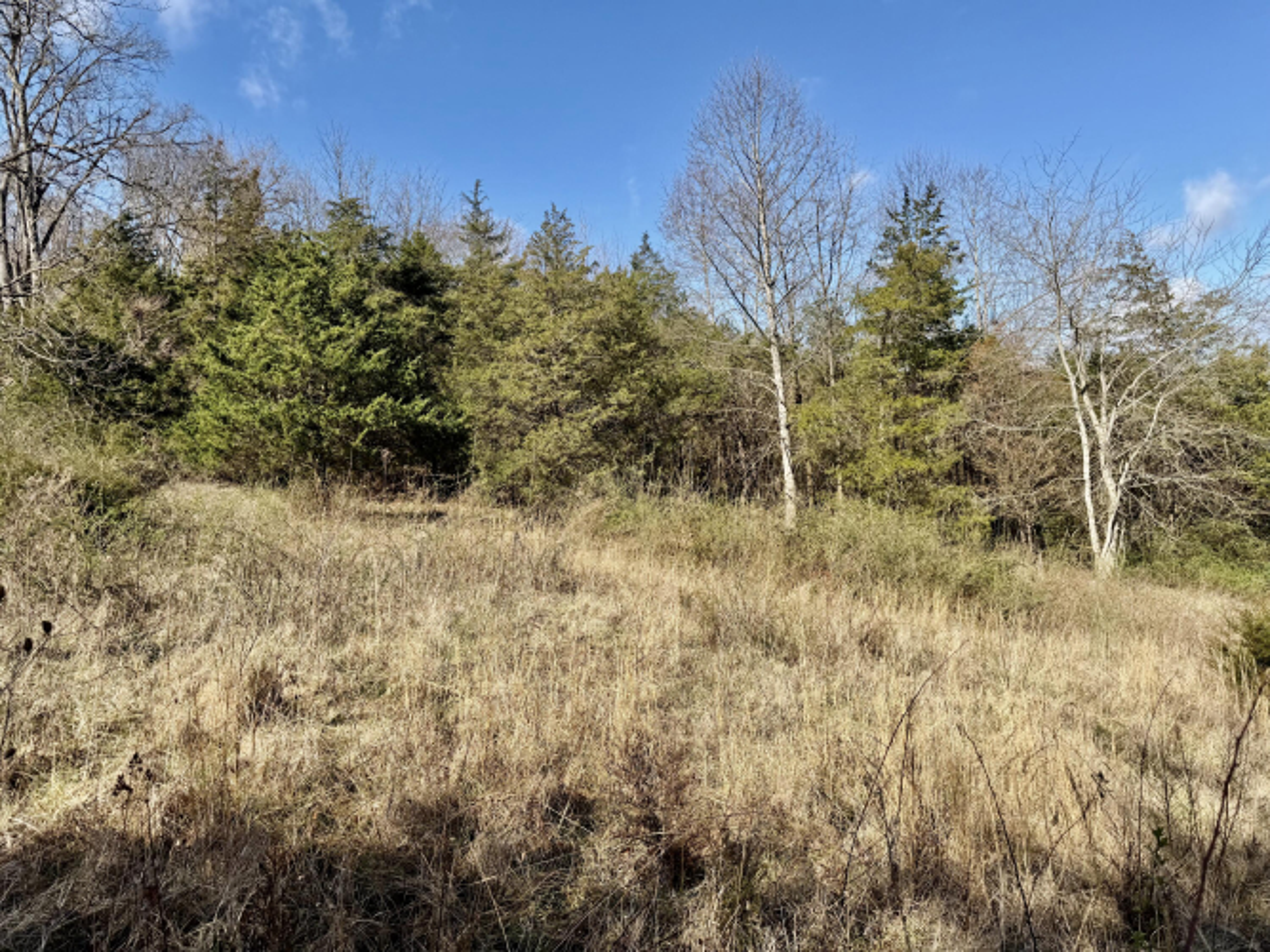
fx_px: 880
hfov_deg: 71.6
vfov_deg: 56.8
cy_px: 476
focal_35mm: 24
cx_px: 635
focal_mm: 6.76
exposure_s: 1/3425
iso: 80
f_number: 1.78
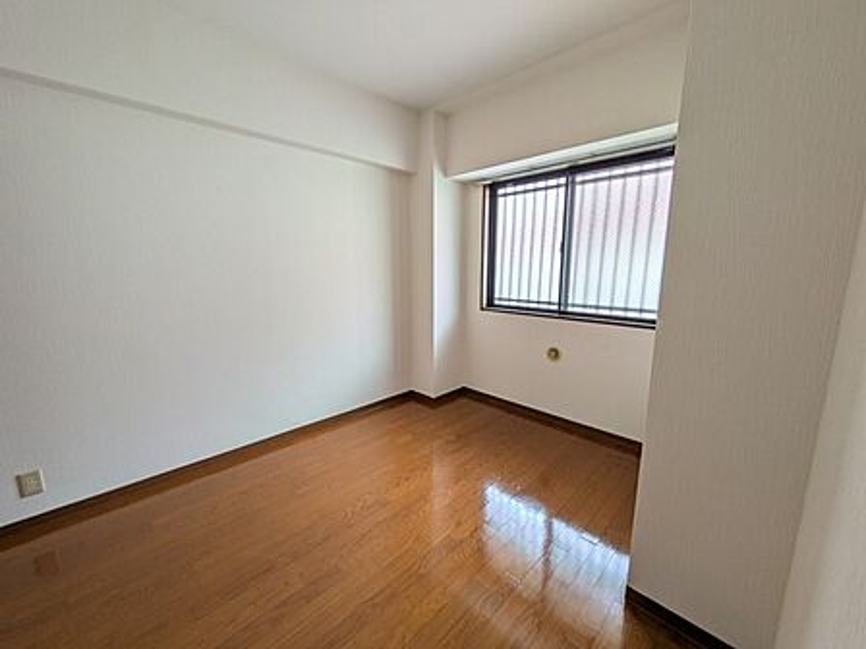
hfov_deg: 102.1
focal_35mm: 14
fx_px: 350
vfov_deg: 85.7
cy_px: 324
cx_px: 433
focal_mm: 1.83
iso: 54
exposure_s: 1/120
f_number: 2.2
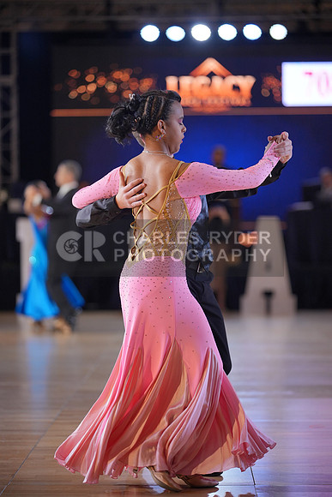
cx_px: 166
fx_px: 1382
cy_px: 248
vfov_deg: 20.4
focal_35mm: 100
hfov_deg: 13.7
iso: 800
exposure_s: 1/500
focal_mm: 100
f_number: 2
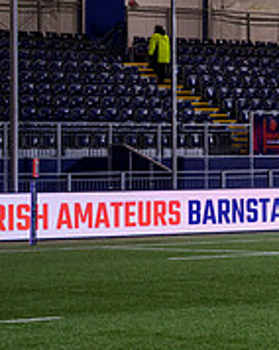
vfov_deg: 9.0
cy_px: 86
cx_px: 566
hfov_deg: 7.0
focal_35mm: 214
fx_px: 2213
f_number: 3.2
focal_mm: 70
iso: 800
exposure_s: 1/250
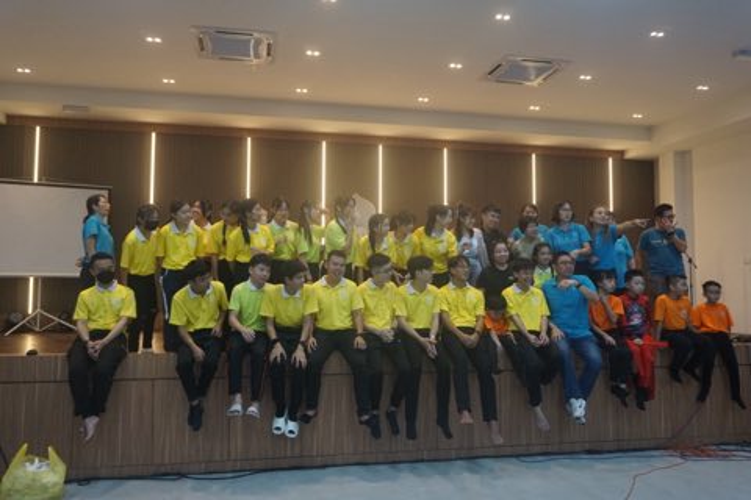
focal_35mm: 28
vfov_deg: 45.7
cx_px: 376
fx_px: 594
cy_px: 250
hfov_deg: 64.6
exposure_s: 1/160
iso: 1250
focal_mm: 19
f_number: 4
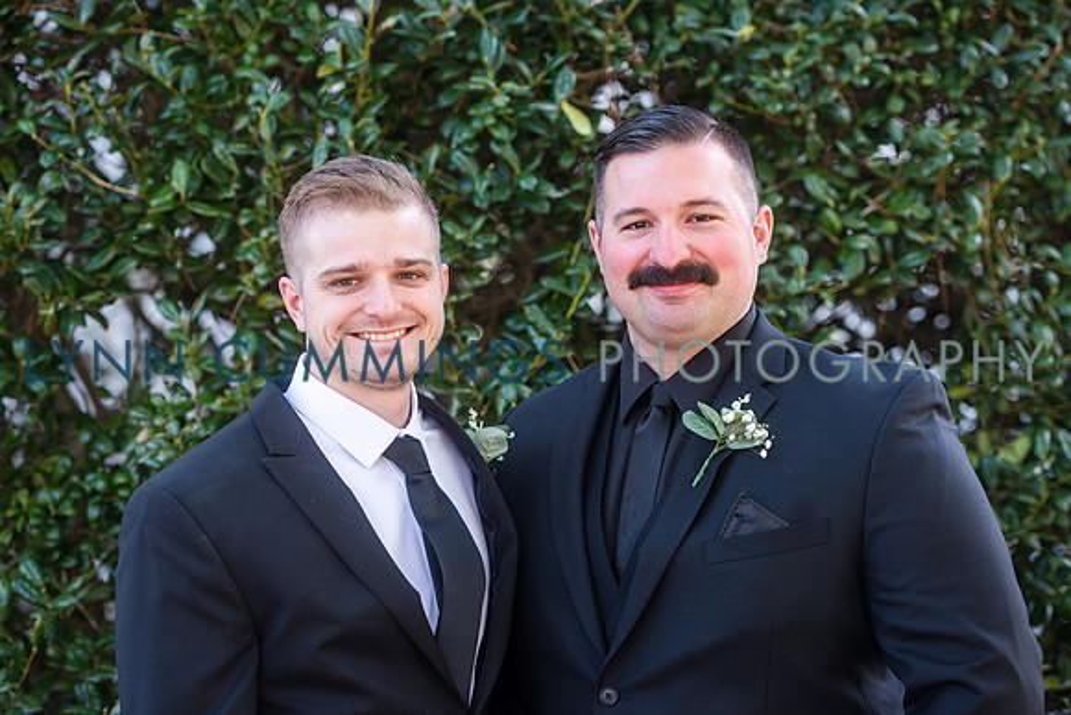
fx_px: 2916
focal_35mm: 98
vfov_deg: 14.0
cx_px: 536
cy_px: 358
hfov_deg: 20.8
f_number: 3.5
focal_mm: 98
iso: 160
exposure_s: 1/250
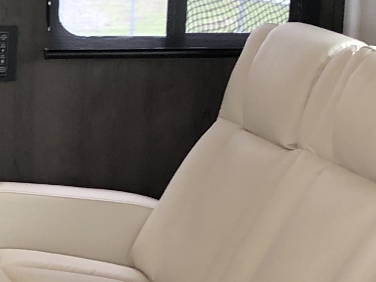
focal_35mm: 166
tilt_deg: -8.0
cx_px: -419
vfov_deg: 8.9
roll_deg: +1.6
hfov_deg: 10.7
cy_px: 155
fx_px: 1803
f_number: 1.8
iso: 40
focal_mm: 3.99
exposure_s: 1/20
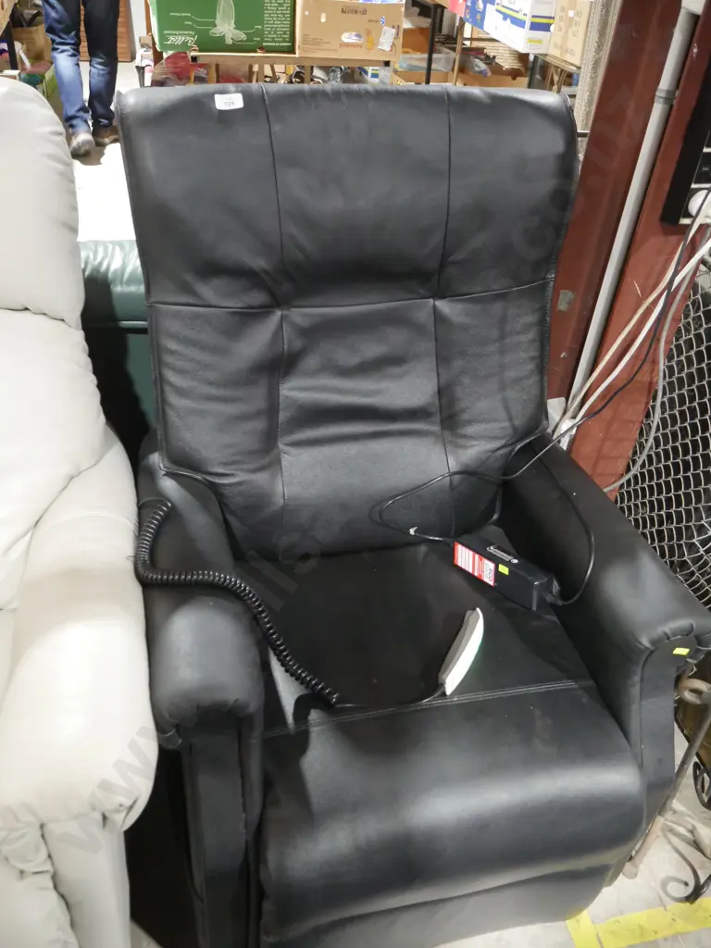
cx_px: 356
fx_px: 767
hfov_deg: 49.7
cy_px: 474
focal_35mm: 28
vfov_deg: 63.4
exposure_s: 1/60
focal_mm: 14
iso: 2500
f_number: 3.5
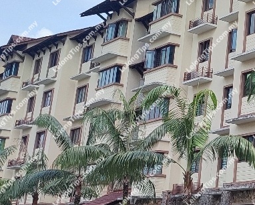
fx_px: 619
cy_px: 0
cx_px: 407
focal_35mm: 82
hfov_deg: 19.5
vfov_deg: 18.3
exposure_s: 1/604
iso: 50
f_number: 1.9
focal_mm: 6.04
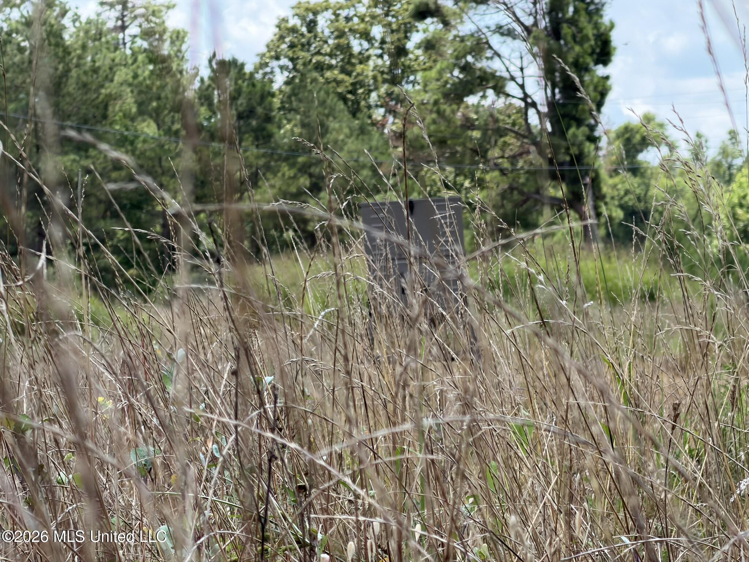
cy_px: 281
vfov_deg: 7.4
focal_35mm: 200
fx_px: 4327
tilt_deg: +0.5
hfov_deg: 9.9
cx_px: 374
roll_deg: +3.7
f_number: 2.8
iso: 50
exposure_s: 1/488
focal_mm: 16.89
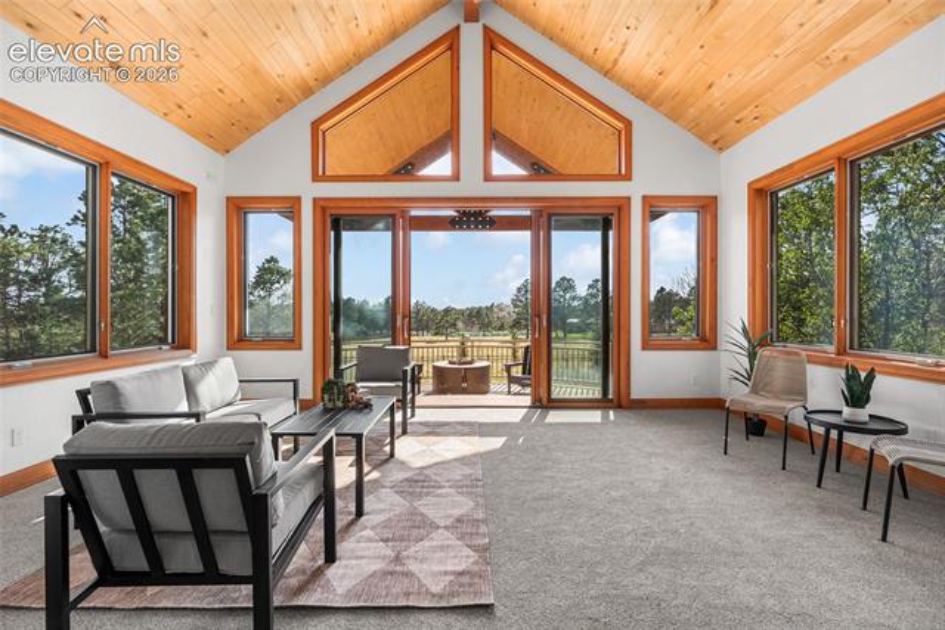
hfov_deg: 96.7
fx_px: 420
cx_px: 472
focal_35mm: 16
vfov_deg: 73.8
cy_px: 315
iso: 200
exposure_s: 1/10
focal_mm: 16
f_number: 8
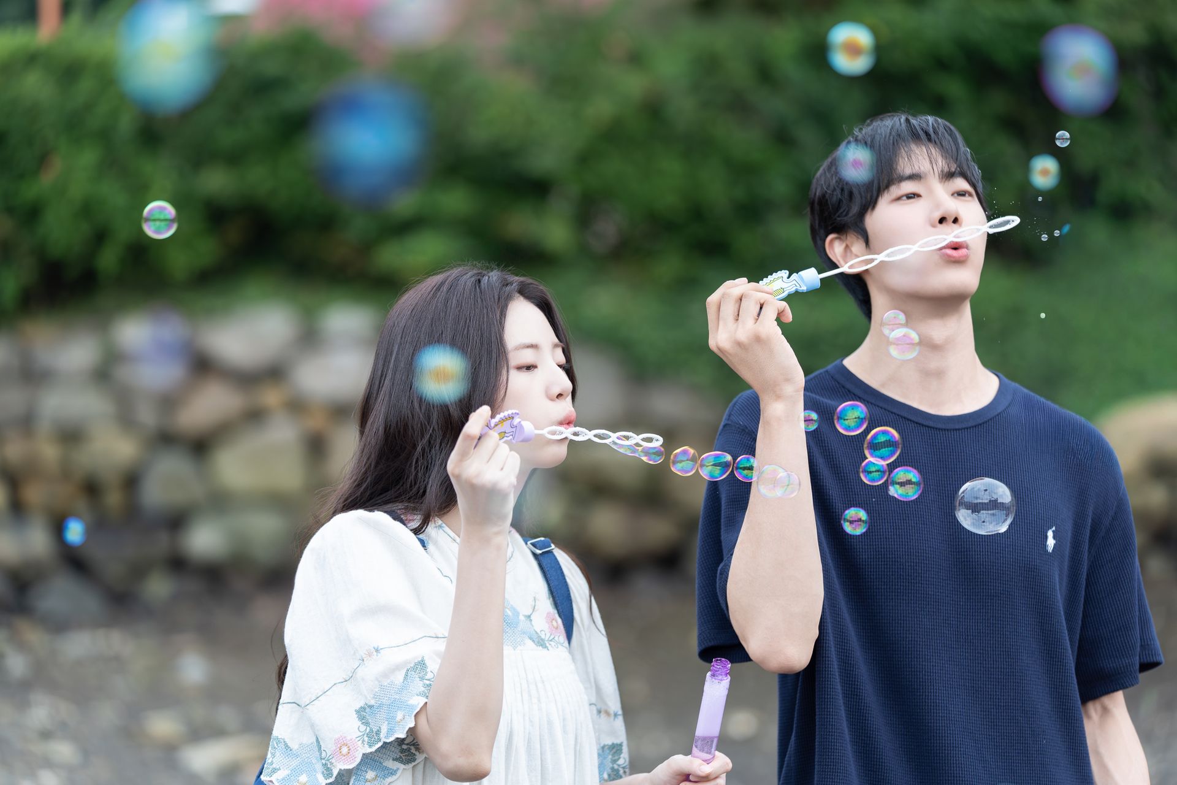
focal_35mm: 121
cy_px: 392
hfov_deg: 16.9
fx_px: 3956
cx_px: 588
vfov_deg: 11.3
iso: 500
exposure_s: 1/1250
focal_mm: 121
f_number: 2.8
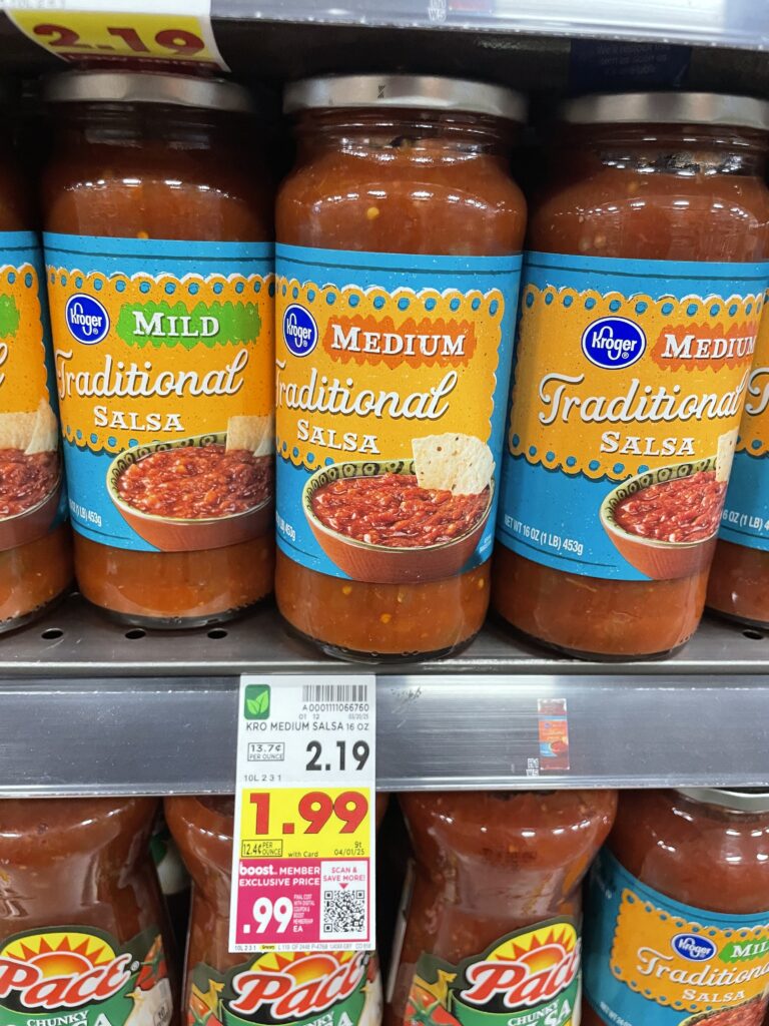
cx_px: 384
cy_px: 513
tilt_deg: -20.5
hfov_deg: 53.1
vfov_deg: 67.3
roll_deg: -1.7
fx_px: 770
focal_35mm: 26
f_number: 1.6
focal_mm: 4.2
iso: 320
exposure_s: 1/60
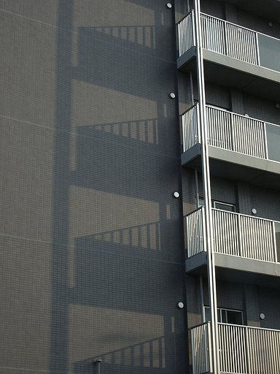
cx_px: 140
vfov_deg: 26.3
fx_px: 798
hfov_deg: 19.9
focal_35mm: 74
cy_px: 187
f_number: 6.2
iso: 80
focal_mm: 12.2
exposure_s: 1/125
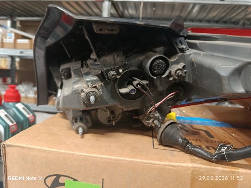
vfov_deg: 56.8
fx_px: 174
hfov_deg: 71.6
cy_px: 94
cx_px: 126
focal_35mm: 24
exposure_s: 1/25
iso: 1200
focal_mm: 5.24
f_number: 1.7
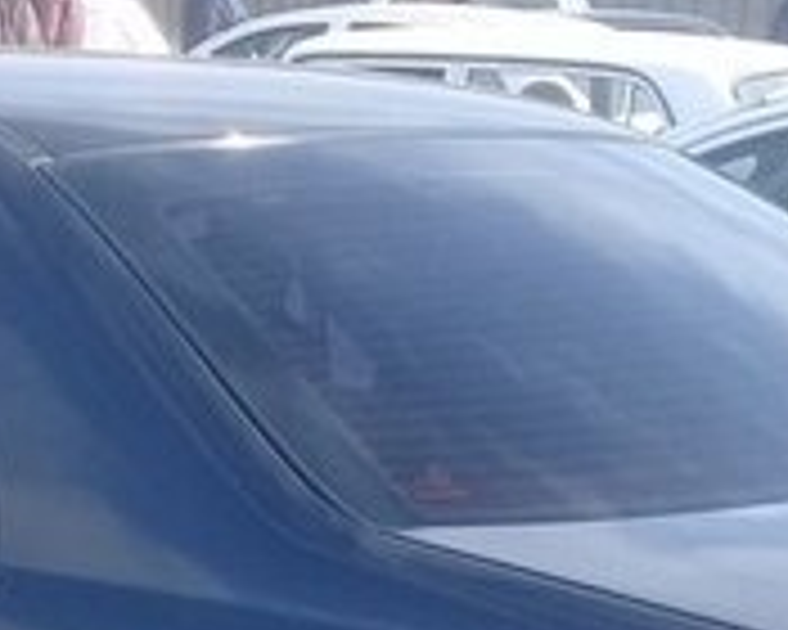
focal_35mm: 114
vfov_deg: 12.7
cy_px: 992
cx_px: 207
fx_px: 2659
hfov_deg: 16.8
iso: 50
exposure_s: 1/460
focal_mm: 3.3
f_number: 2.2
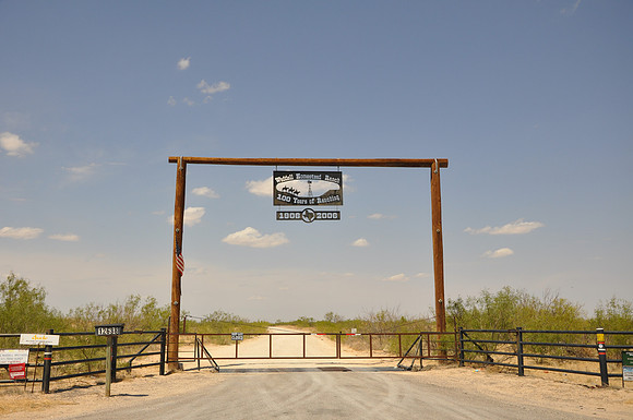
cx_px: 316
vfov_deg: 35.4
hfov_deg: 51.3
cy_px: 210
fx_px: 658
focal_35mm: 38
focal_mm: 25
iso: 200
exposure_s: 1/250
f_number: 8
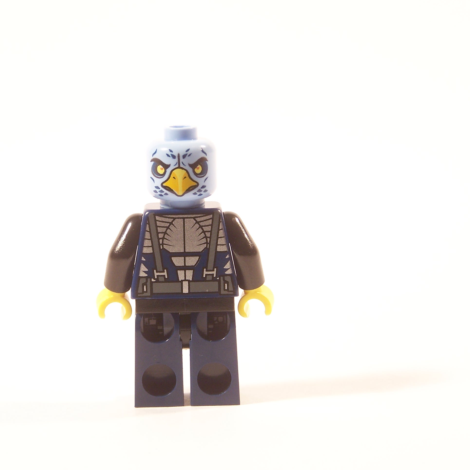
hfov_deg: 14.1
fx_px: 1905
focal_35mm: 124
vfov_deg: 14.1
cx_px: 193
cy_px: 235
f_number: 3.2
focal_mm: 17.5
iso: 100
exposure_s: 1/10
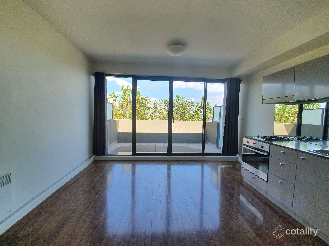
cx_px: 164
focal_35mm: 13
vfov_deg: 89.9
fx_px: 124
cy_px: 123
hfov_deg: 106.2
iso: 50
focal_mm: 1.8
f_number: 2.2
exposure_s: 1/165
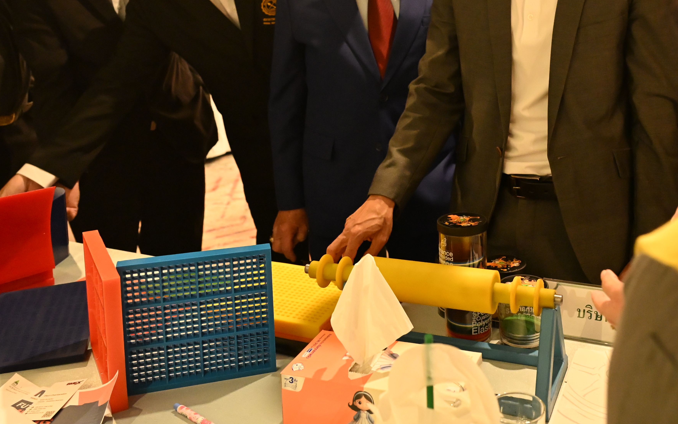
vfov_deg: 29.8
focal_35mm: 42
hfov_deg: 46.5
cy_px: 83
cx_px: 452
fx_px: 776
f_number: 4
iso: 6400
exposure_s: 1/80
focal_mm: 24
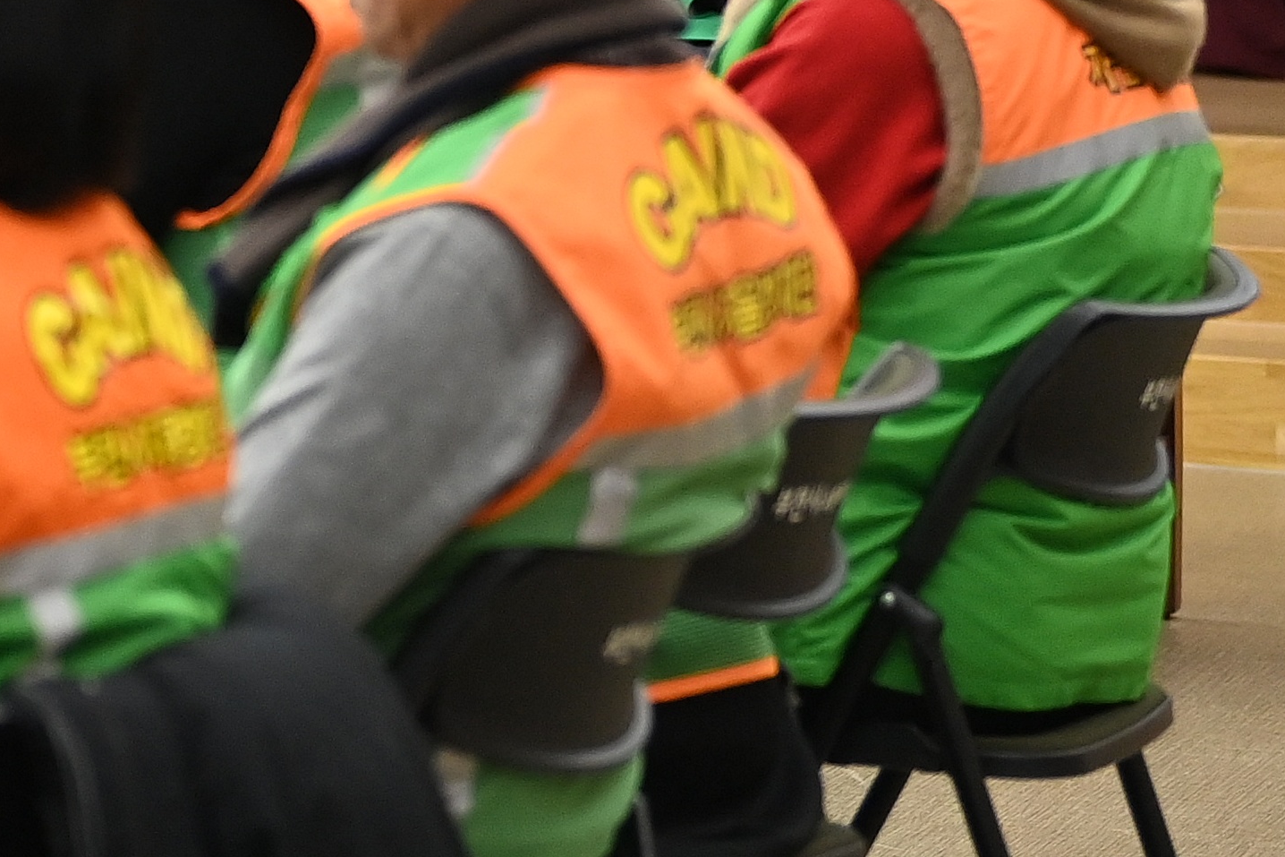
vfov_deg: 4.2
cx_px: -619
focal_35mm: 328
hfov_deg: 6.2
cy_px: -488
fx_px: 11706
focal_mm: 86
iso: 2000
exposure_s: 1/800
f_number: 2.8
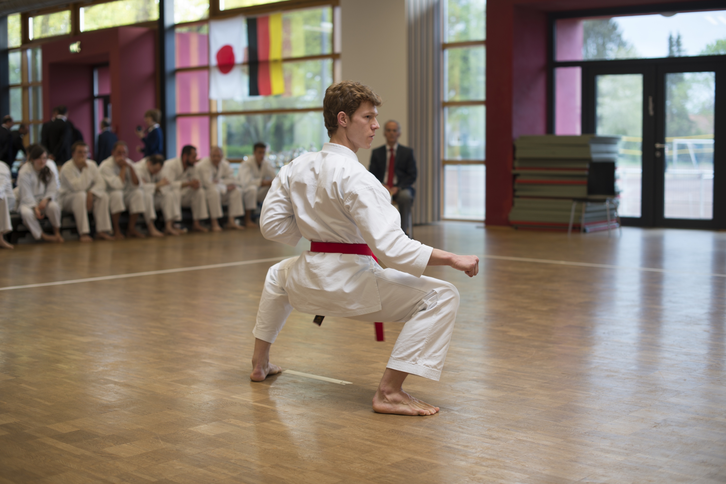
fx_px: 1008
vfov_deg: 27.0
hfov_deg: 39.6
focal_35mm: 50
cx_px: 363
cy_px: 242
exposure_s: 1/50
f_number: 2.8
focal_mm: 50
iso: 100
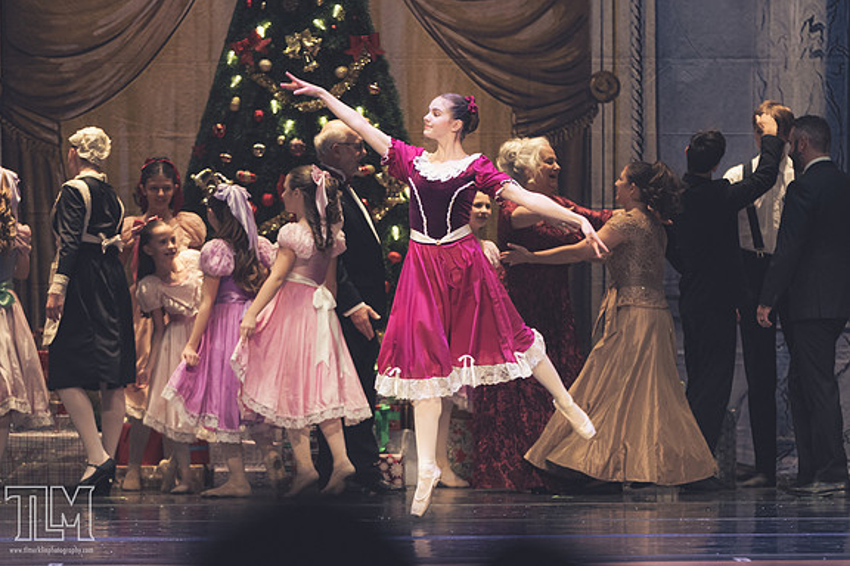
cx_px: 424
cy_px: 283
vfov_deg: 4.6
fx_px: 7130
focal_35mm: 302
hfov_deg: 6.8
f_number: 2.8
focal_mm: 200
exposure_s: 1/320
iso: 1000
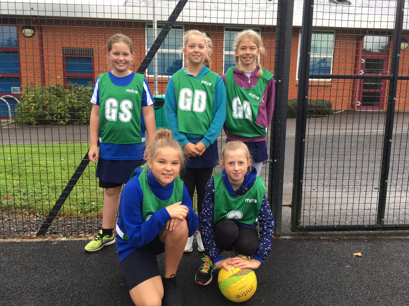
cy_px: 153
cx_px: 204
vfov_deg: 48.2
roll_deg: +0.4
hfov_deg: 61.7
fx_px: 343
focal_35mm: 29
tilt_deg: -8.9
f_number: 2.2
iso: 32
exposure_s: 1/100
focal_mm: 4.15
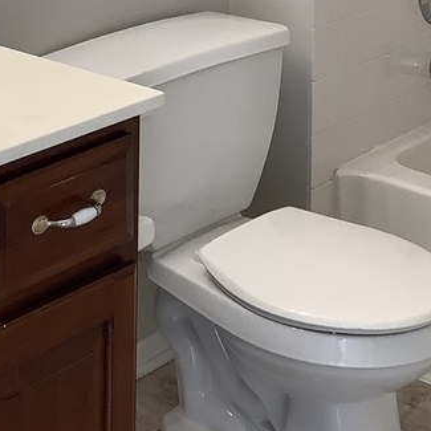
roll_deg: -1.3
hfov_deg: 19.0
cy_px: -240
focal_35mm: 91
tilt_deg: -3.5
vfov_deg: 17.0
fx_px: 1282
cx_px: 121
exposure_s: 1/50
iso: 64
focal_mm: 3.3
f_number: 2.4
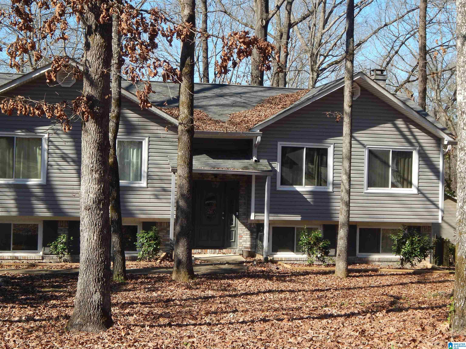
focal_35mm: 61
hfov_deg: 31.7
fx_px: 821
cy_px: 174
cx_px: 233
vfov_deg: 24.0
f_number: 4
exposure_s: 1/500
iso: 125
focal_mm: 10.9
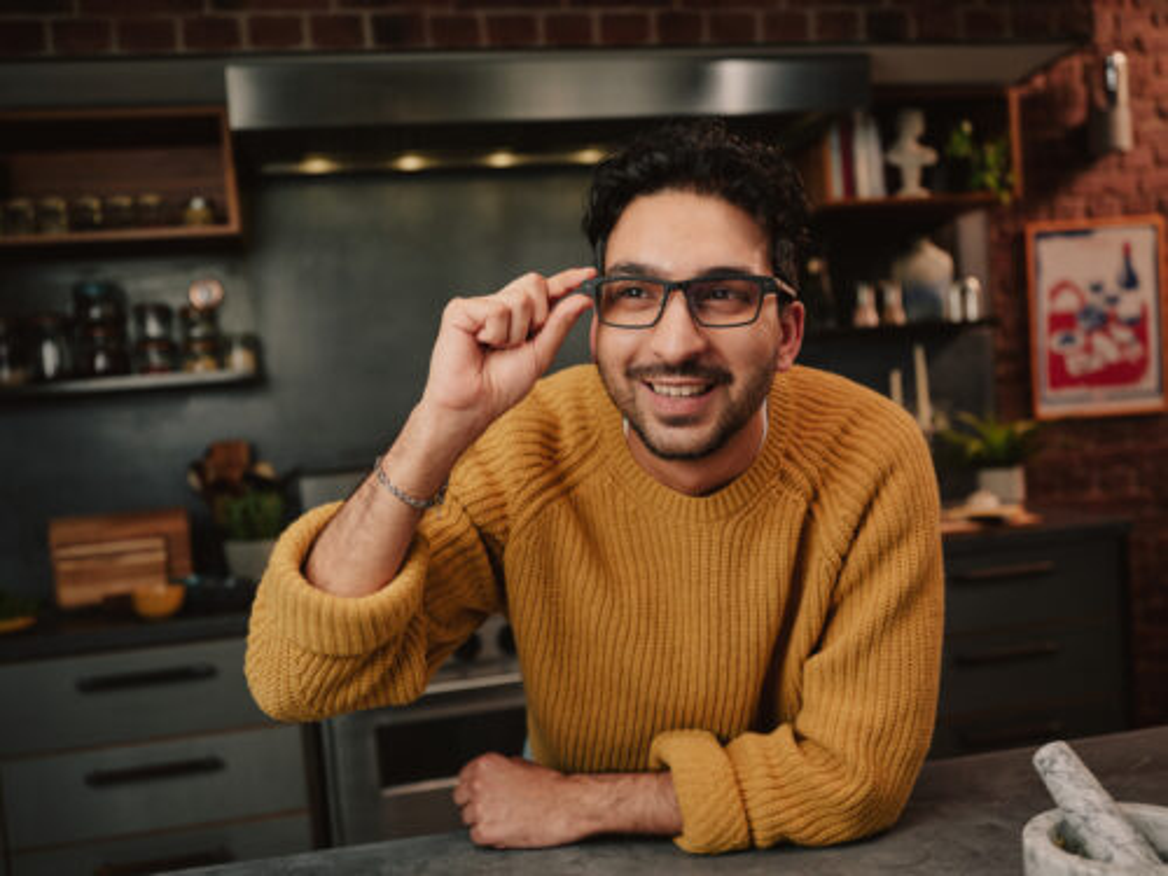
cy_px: 438
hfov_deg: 54.0
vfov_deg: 41.8
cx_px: 584
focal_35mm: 34
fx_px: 1147
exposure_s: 1/125
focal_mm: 43.3
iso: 800
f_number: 4
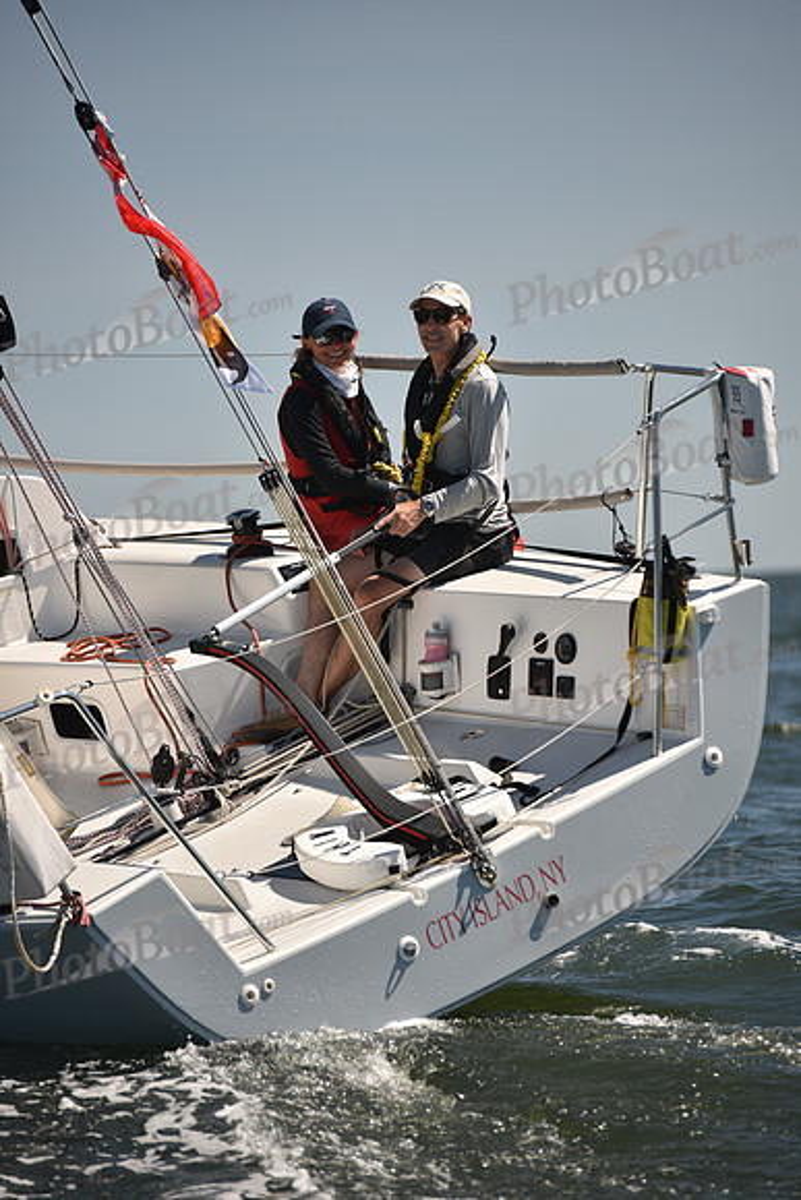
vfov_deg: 10.3
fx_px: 6670
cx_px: 400
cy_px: 600
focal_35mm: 200
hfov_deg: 6.9
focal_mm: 200
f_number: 4.5
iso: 250
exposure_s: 1/1250
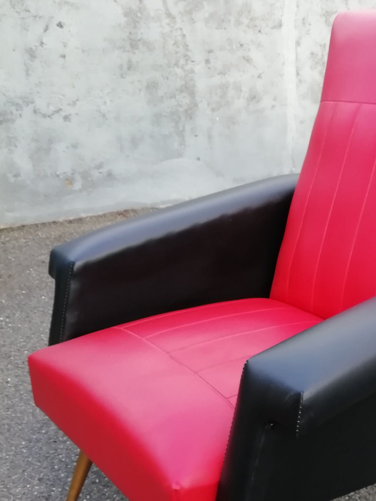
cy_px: 329
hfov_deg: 29.6
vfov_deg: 40.0
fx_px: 681
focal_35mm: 47
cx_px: 335
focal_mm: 3.21
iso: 50
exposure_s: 1/100
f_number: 2.2
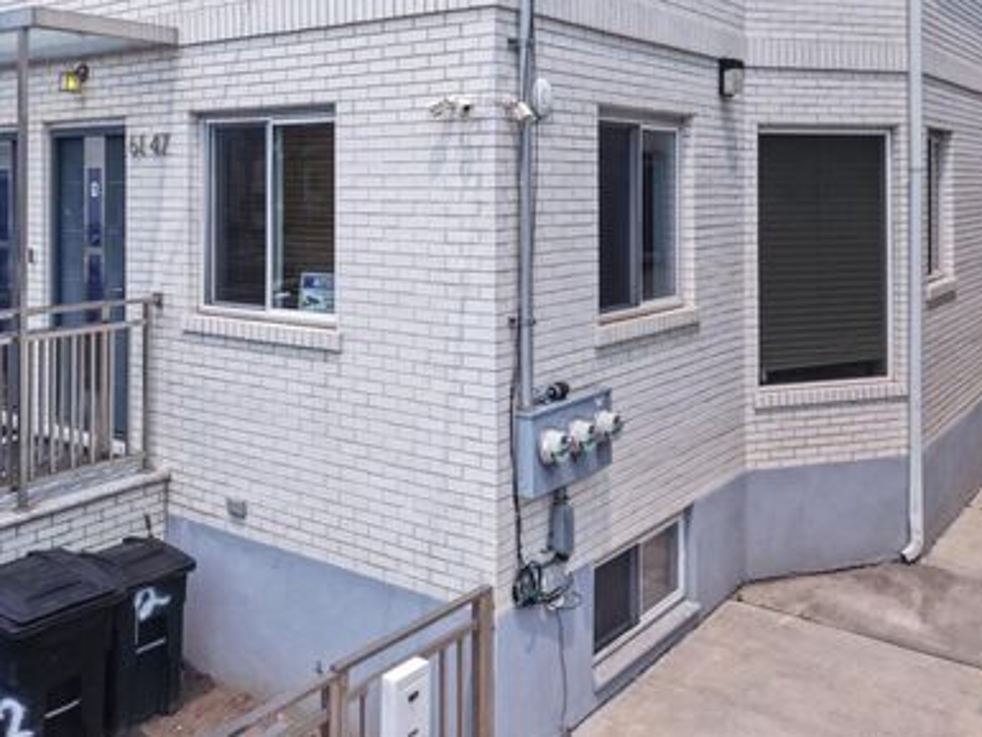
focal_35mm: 37
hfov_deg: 50.1
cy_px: 177
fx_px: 1050
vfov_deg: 37.7
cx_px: 472
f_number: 1.8
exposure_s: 1/2000
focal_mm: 8.67
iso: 120
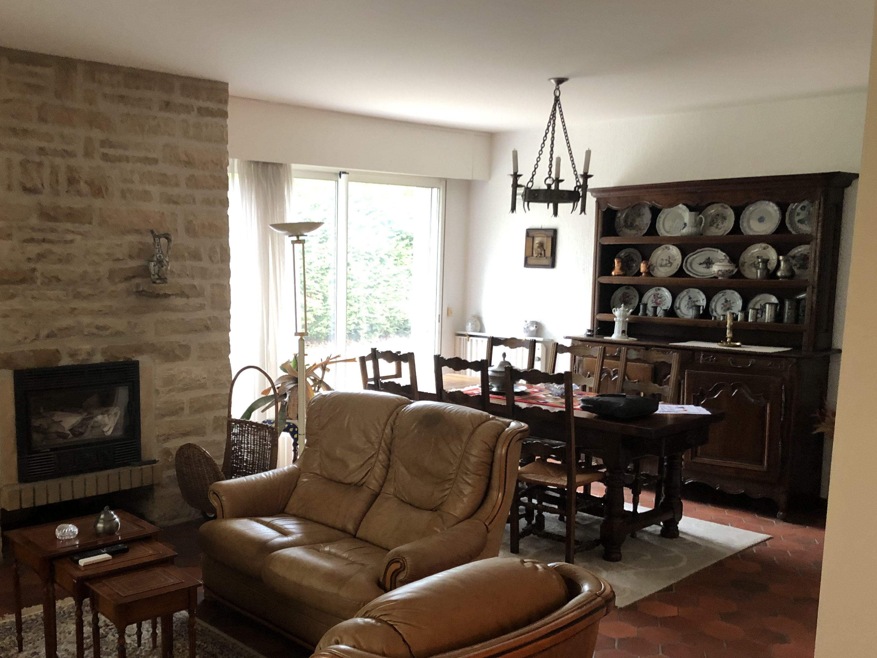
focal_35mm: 35
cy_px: 384
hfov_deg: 52.2
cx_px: 344
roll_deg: -0.4
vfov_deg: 40.6
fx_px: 887
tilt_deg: -8.9
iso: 100
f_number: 1.8
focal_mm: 3.99
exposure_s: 1/17
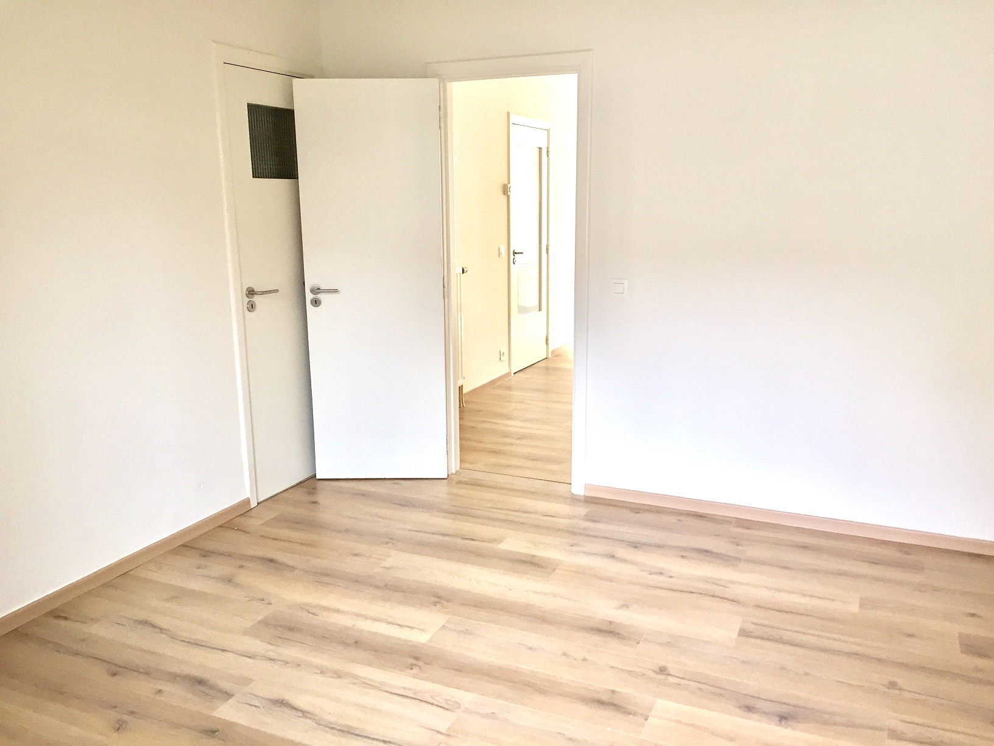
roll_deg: -0.1
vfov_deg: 48.2
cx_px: 497
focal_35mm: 29
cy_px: 373
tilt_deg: -11.4
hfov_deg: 61.7
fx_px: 833
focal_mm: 4.15
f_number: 2.2
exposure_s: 1/30
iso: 64
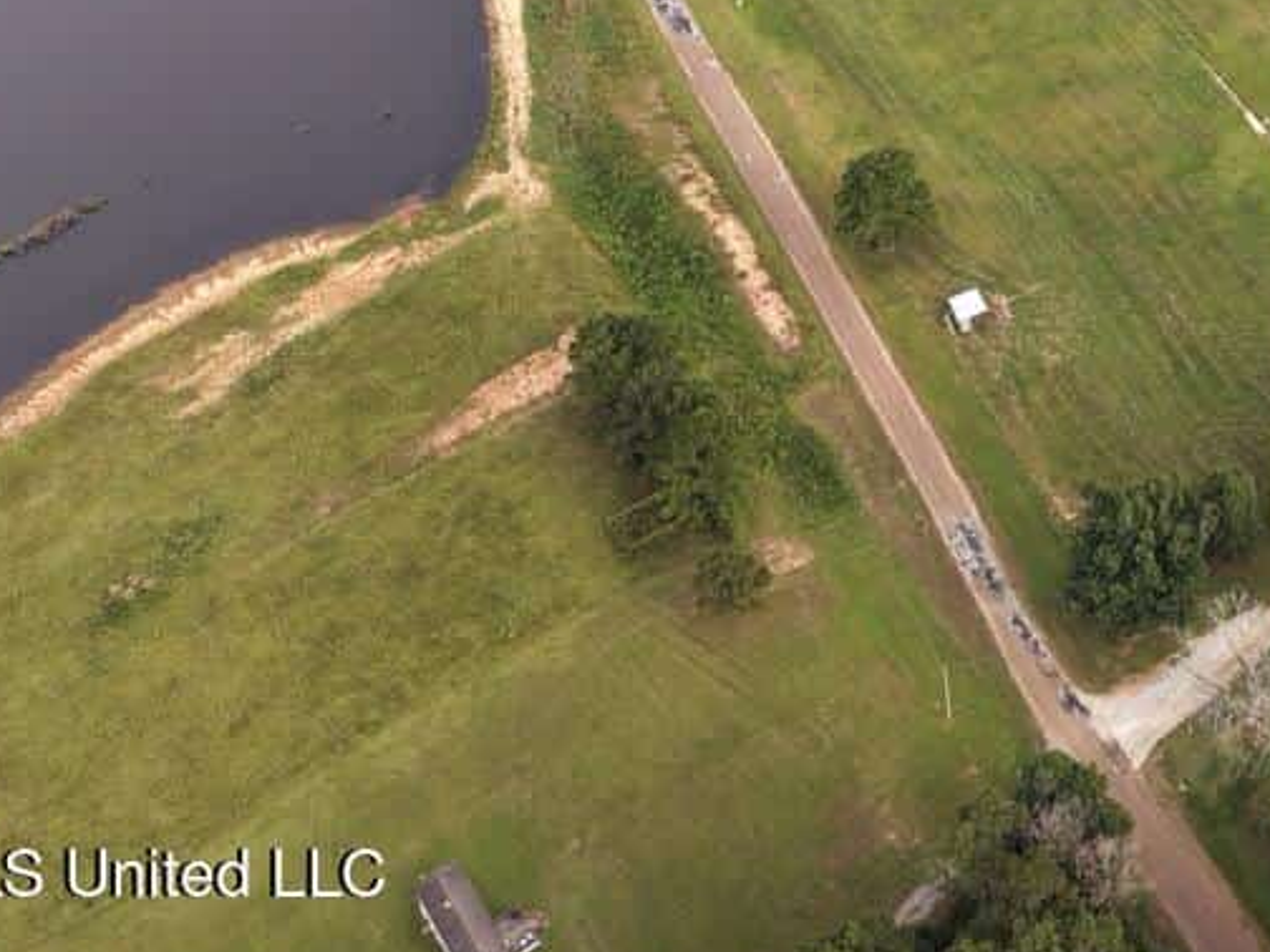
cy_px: -229
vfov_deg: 22.0
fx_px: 2238
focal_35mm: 61
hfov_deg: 29.4
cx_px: 1298
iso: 120
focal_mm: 8.67
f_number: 1.8
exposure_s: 1/500
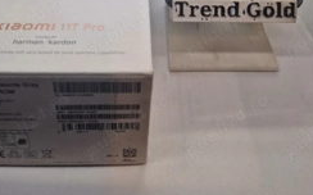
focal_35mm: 40
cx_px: 153
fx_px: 341
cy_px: -59
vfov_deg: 26.9
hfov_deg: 49.3
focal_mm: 6.4
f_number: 1.8
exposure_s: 1/154
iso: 50
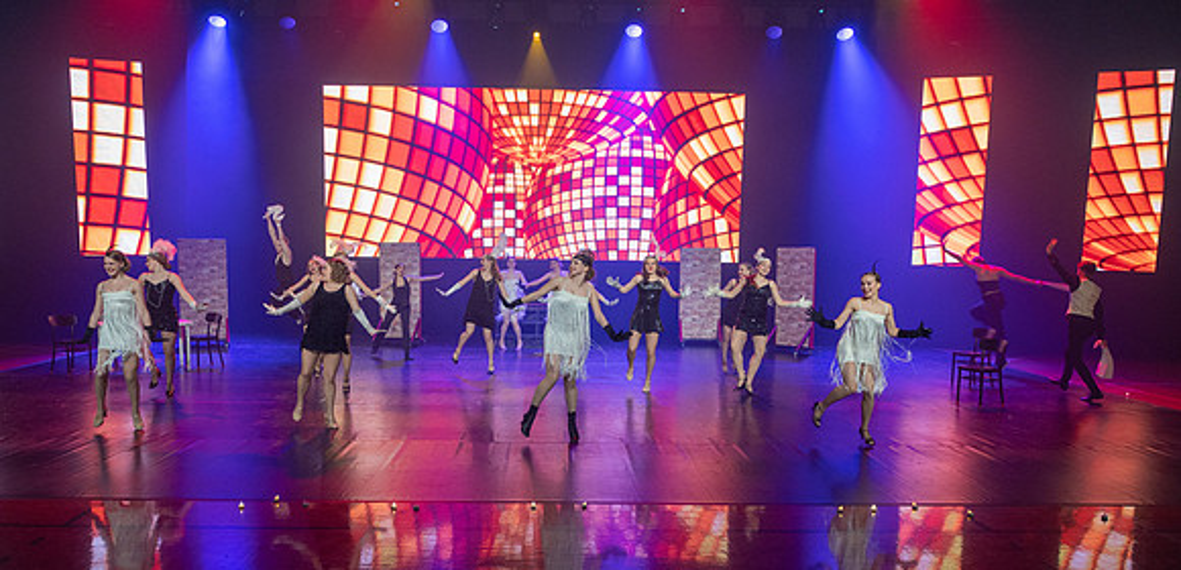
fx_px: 887
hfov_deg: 67.3
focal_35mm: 29
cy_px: 354
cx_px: 562
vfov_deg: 35.5
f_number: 2.8
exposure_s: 1/200
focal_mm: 24
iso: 2000
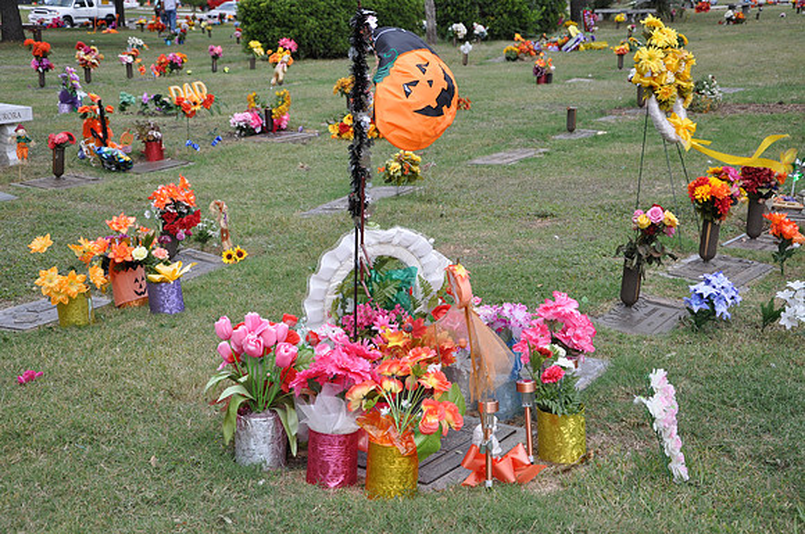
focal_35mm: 57
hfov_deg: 35.1
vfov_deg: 23.7
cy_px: 267
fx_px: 1273
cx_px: 402
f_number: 6.3
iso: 200
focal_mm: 38
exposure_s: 1/160
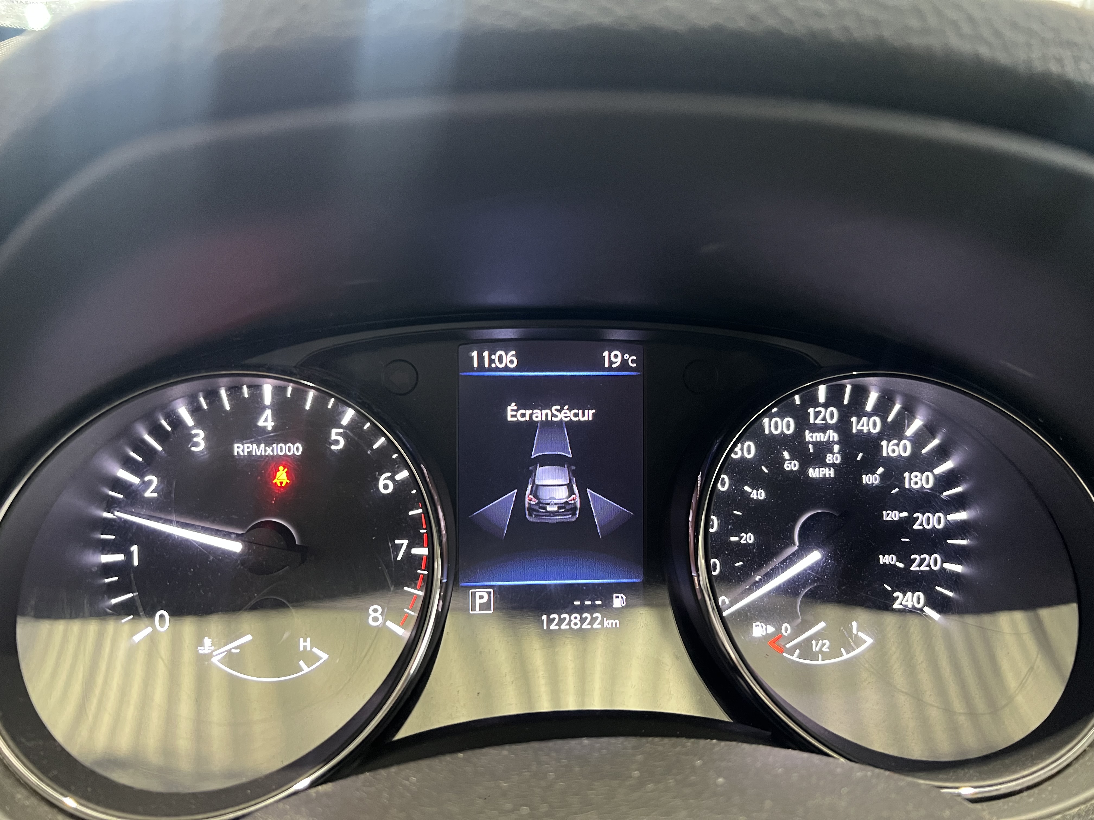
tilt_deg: -24.3
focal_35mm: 26
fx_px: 822
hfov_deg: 67.3
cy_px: 410
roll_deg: -2.5
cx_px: 547
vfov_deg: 53.1
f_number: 1.5
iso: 500
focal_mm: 5.7
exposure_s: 1/42
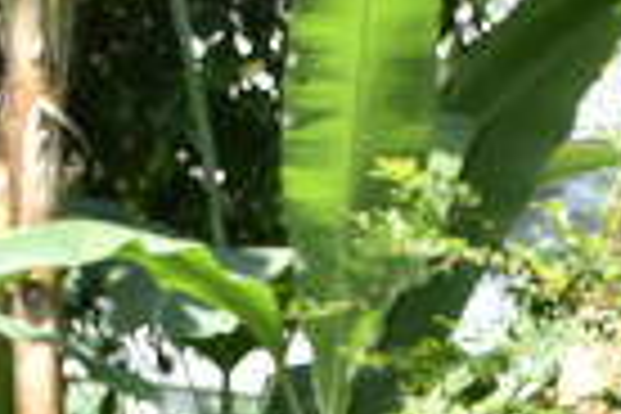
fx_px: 2363
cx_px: 526
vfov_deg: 9.2
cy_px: 929
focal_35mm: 137
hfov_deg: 14.9
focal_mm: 18
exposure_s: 1/800
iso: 800
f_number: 5.6
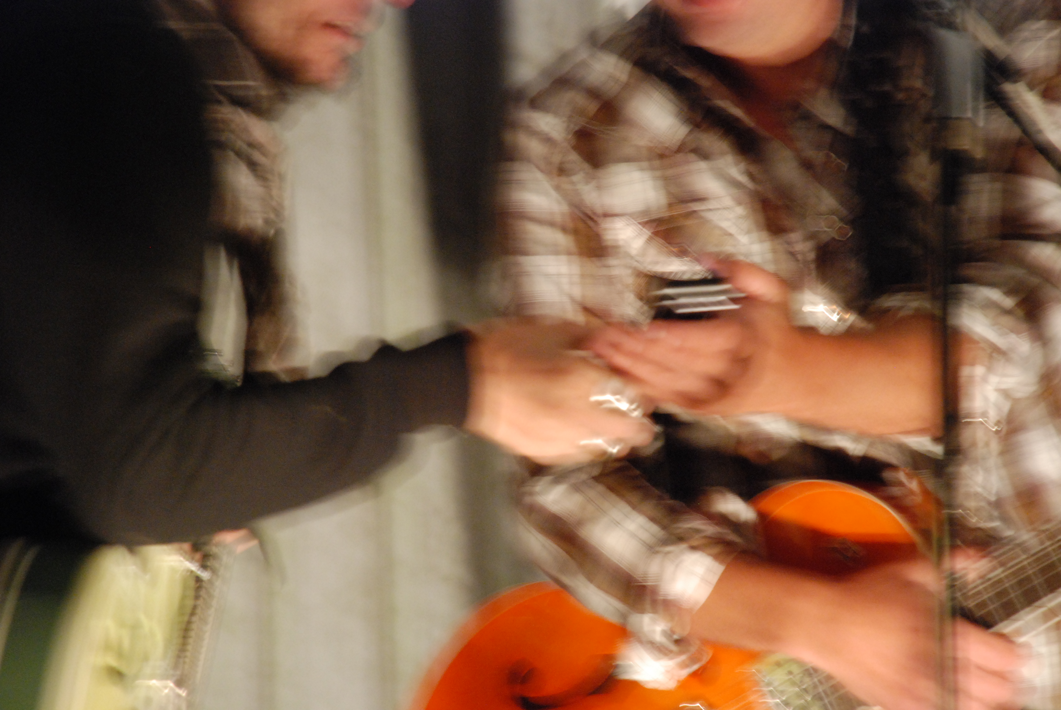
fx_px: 5975
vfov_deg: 6.8
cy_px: 355
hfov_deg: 10.1
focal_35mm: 202
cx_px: 530
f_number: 5.6
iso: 1600
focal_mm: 135
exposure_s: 1/5
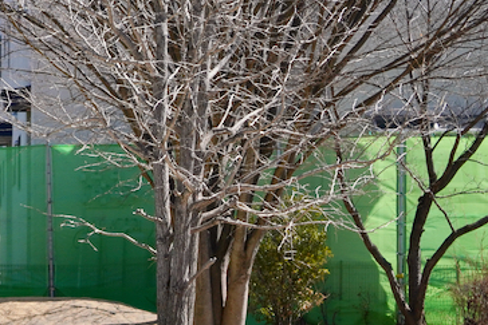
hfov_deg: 9.4
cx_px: -273
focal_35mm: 211
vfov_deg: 6.5
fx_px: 2861
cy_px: 280
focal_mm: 60
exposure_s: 1/4000
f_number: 4
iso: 400
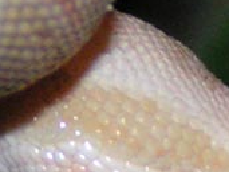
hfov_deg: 2.4
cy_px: 222
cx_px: 159
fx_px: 5533
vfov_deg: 1.8
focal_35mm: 837
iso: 200
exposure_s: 1/125
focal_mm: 18.2
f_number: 3.5
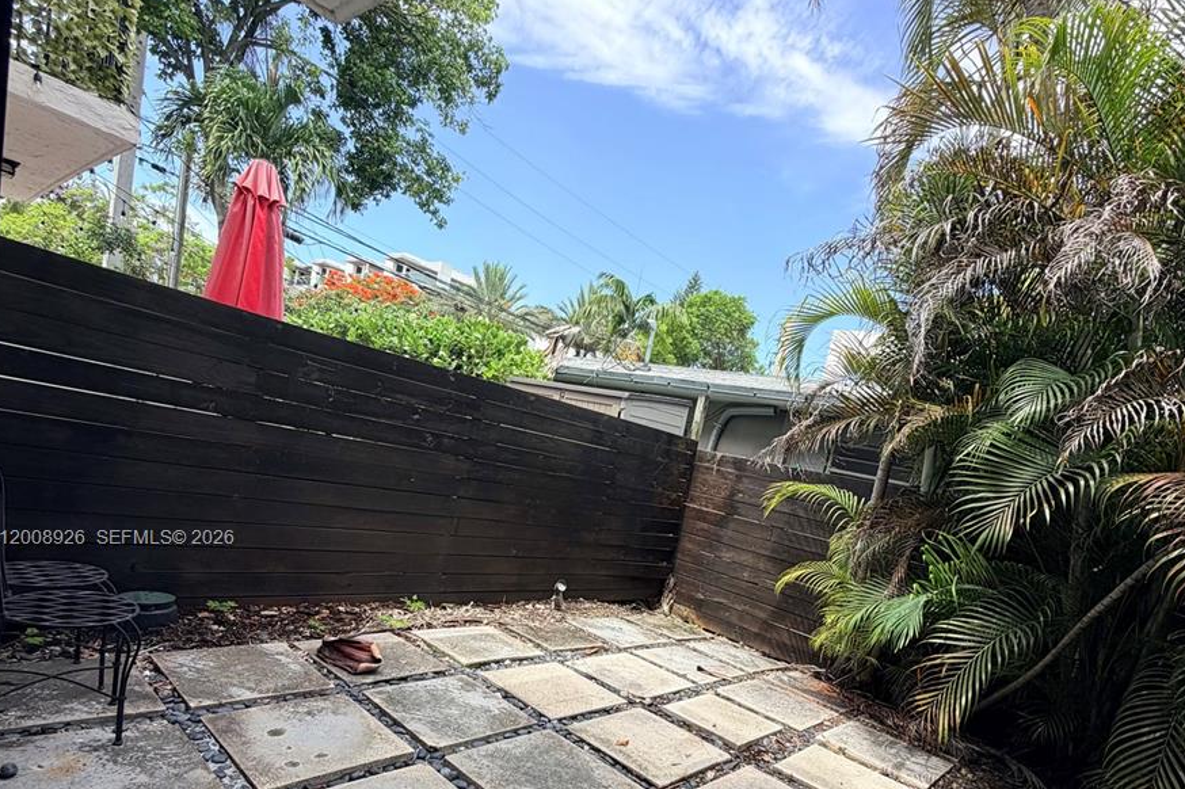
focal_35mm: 20
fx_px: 658
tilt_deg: -7.4
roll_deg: -13.3
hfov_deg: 84.0
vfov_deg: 60.1
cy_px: 540
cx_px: 594
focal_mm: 2.22
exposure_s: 1/531
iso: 40
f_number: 2.2
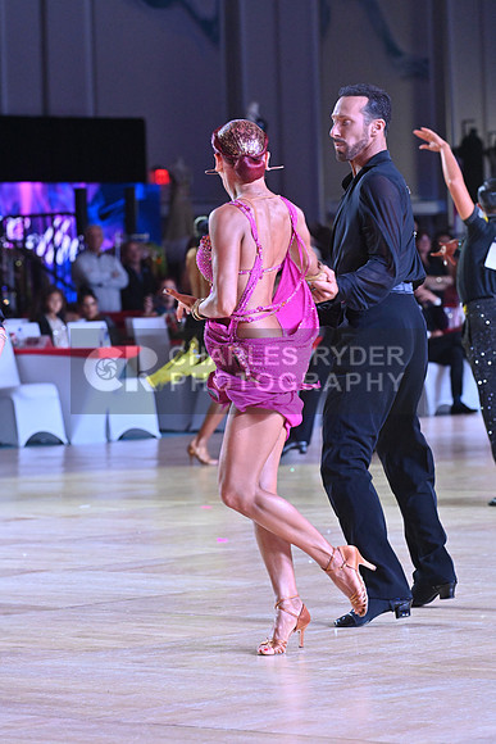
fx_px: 3408
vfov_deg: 12.4
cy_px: 372
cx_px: 248
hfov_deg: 8.3
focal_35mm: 165
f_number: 7.1
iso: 4000
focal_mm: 165
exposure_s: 1/400
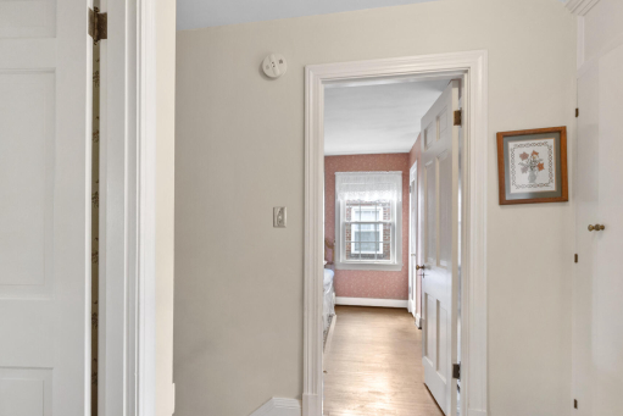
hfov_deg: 78.2
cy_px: 228
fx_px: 381
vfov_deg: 57.2
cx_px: 269
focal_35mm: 22
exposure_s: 1/5
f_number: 10
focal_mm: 10
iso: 400
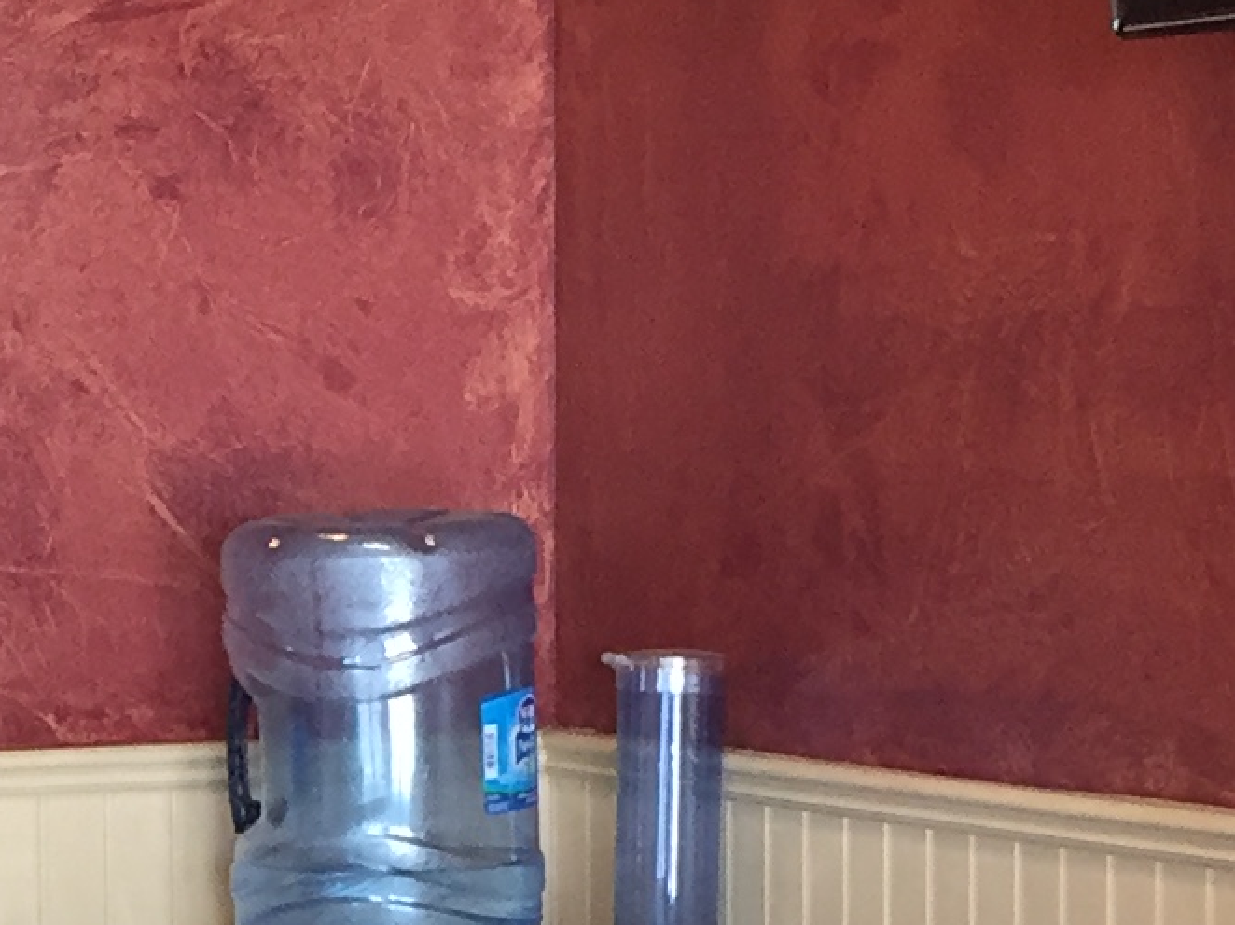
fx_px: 5100
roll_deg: +0.4
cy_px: 856
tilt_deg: -5.6
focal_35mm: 143
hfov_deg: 13.7
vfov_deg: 10.3
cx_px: 73
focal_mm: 4.15
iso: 40
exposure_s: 1/30
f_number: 2.2
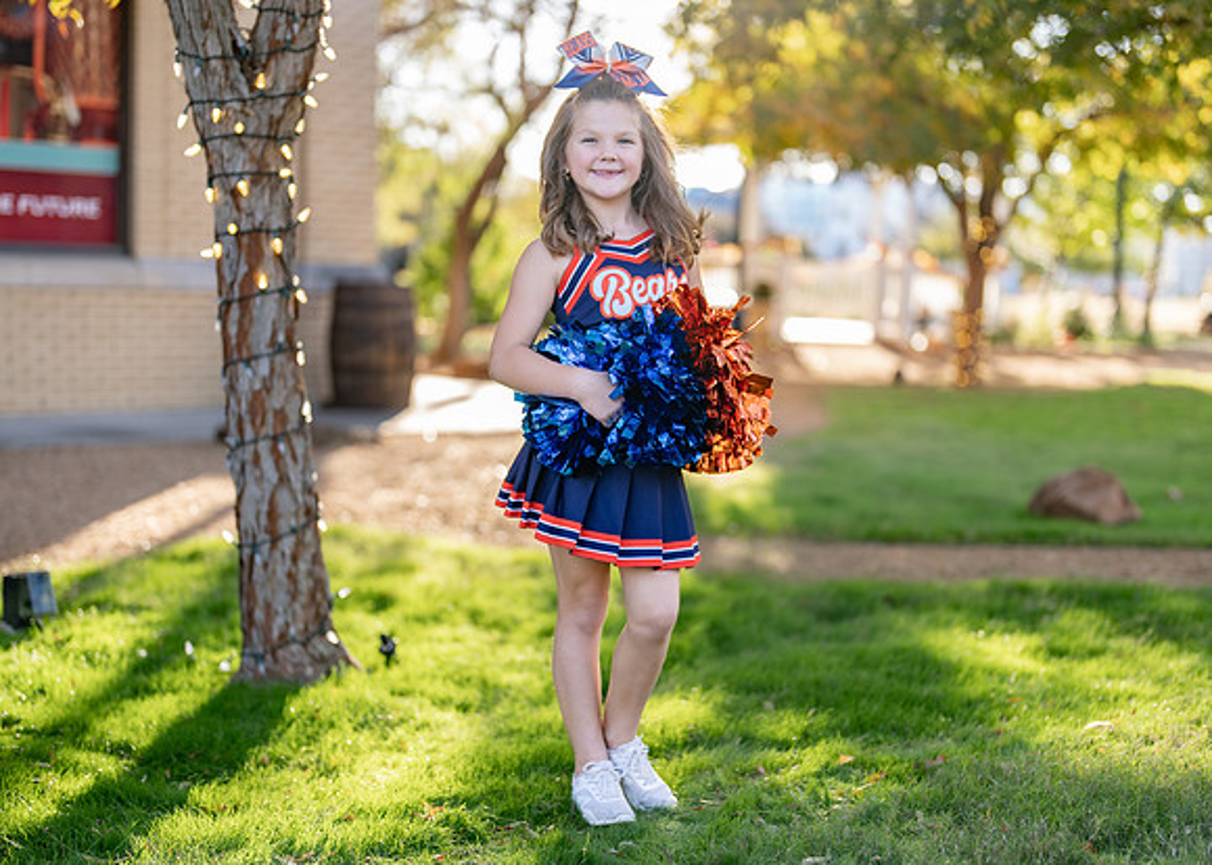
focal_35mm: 56
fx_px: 1931
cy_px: 451
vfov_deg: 25.3
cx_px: 646
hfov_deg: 34.8
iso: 100
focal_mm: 50
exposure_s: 1/640
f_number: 1.2
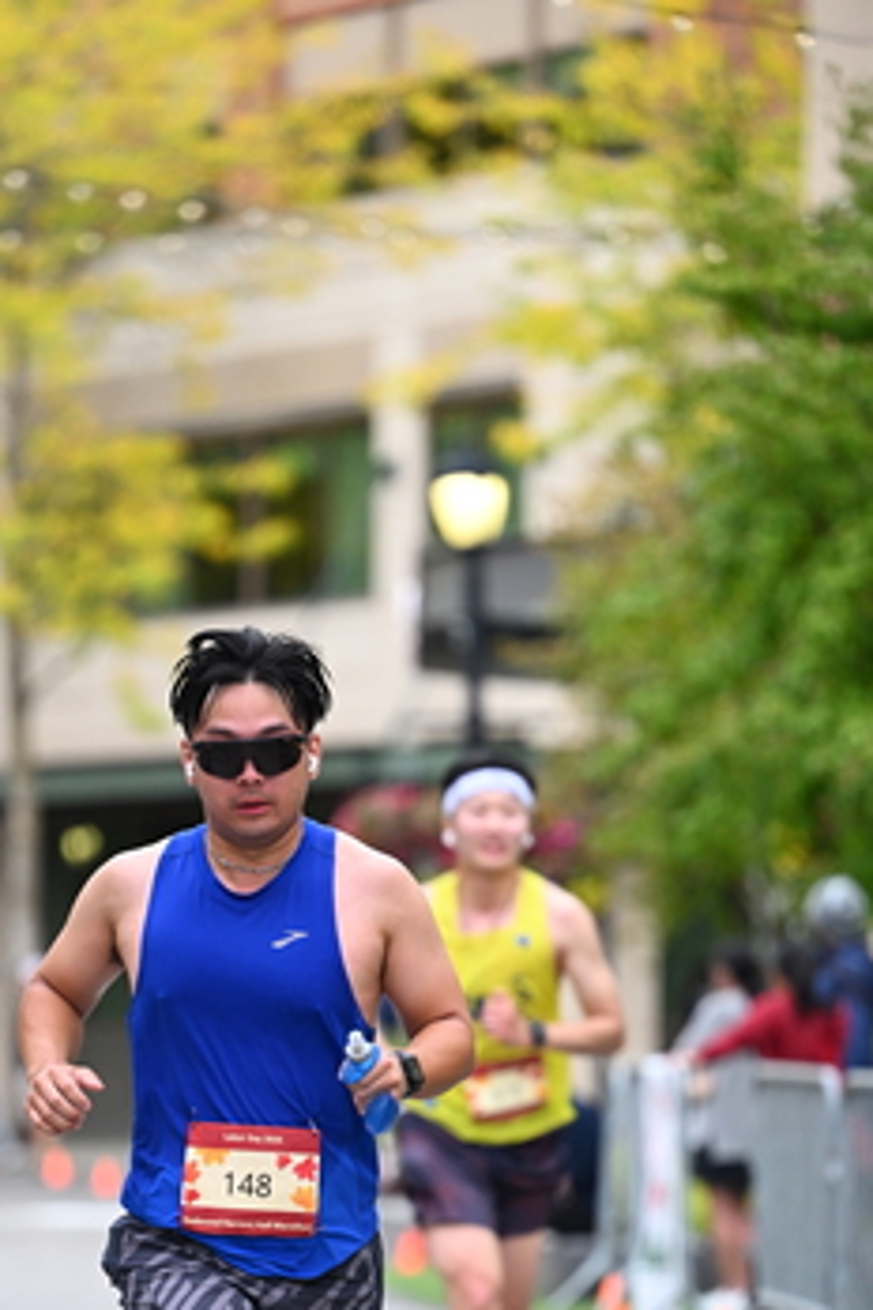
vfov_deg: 8.1
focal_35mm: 253
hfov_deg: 5.4
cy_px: 1024
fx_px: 9202
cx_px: 235
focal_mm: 160
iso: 1000
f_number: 2.8
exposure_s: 1/1600
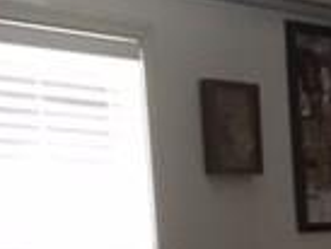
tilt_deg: -7.6
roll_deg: +1.2
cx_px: 689
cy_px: 377
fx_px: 1292
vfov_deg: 10.6
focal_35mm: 135
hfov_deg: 12.6
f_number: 2.2
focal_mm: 4.15
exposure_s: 1/15
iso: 320
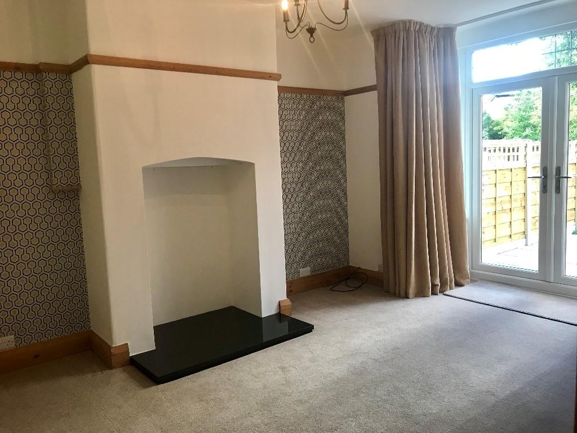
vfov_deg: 49.7
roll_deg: +2.3
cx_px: 288
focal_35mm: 28
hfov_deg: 63.4
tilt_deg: -5.8
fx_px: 467
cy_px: 216
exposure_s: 1/33
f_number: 1.8
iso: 25
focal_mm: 3.99
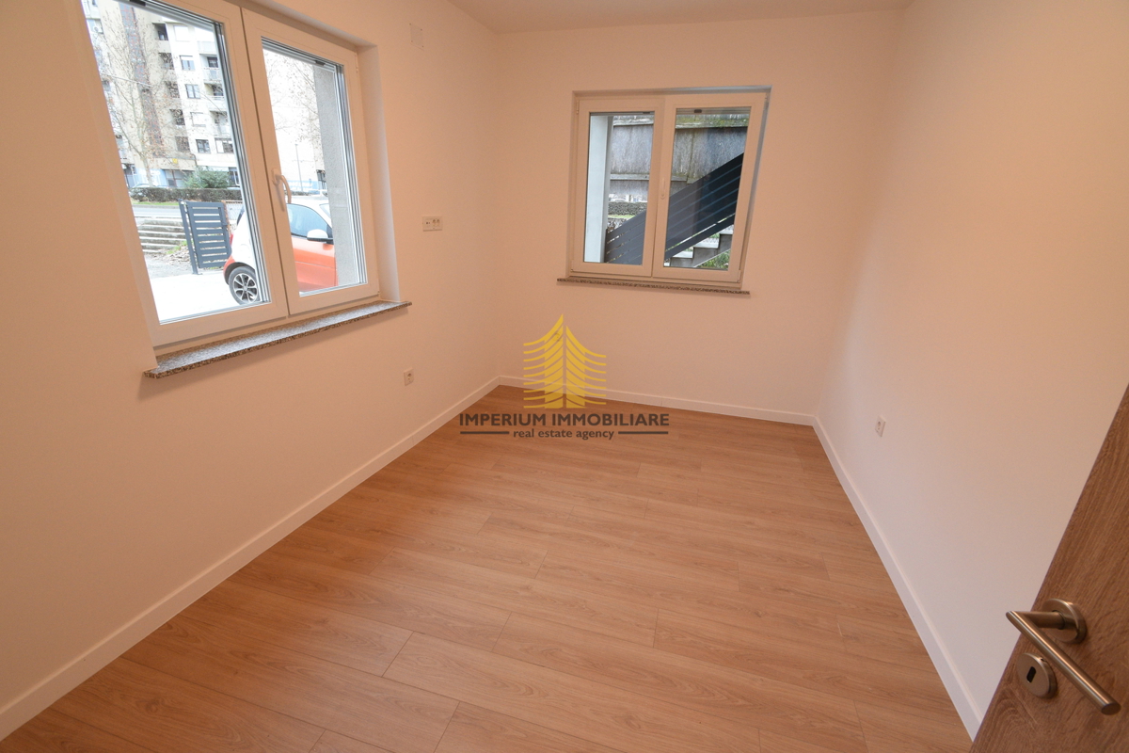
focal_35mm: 15
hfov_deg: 100.4
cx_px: 564
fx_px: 470
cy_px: 376
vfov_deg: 77.3
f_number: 10
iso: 1100
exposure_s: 1/30
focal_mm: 10
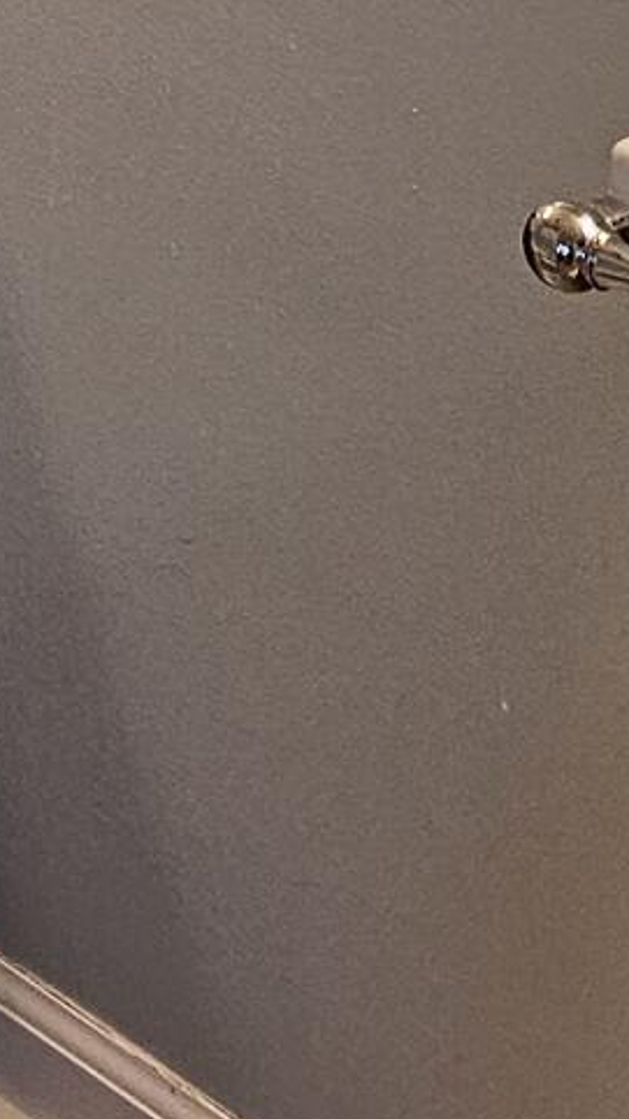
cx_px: -599
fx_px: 4627
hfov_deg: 7.5
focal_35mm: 156
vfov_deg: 11.7
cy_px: -1418
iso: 250
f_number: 1.7
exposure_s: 1/120
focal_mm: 6.3
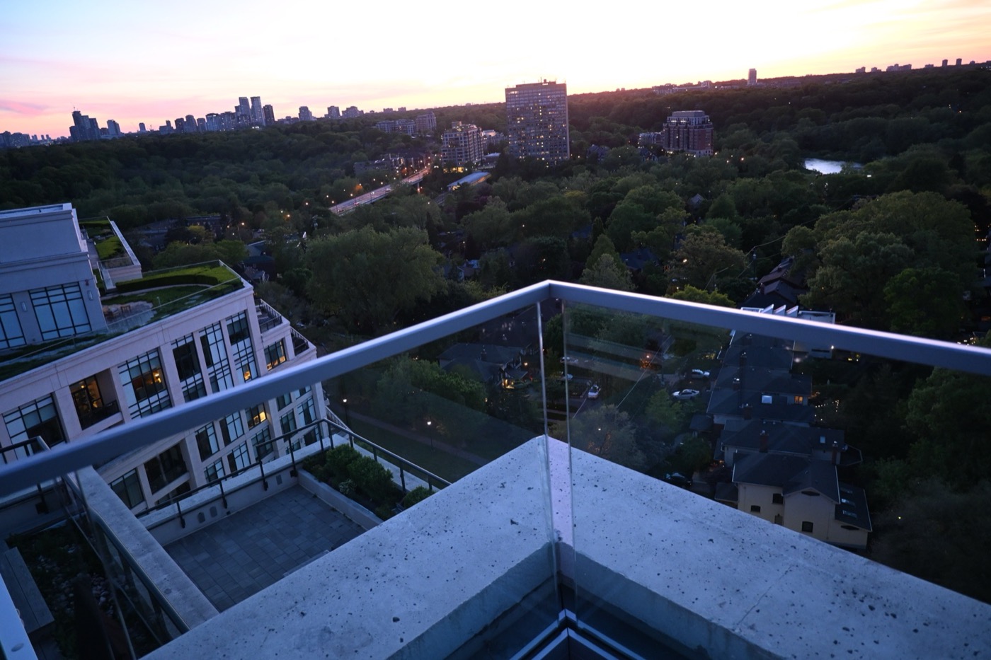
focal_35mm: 24
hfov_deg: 73.8
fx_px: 661
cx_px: 496
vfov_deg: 53.1
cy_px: 330
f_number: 3.5
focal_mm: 16
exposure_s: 1/25
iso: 1000
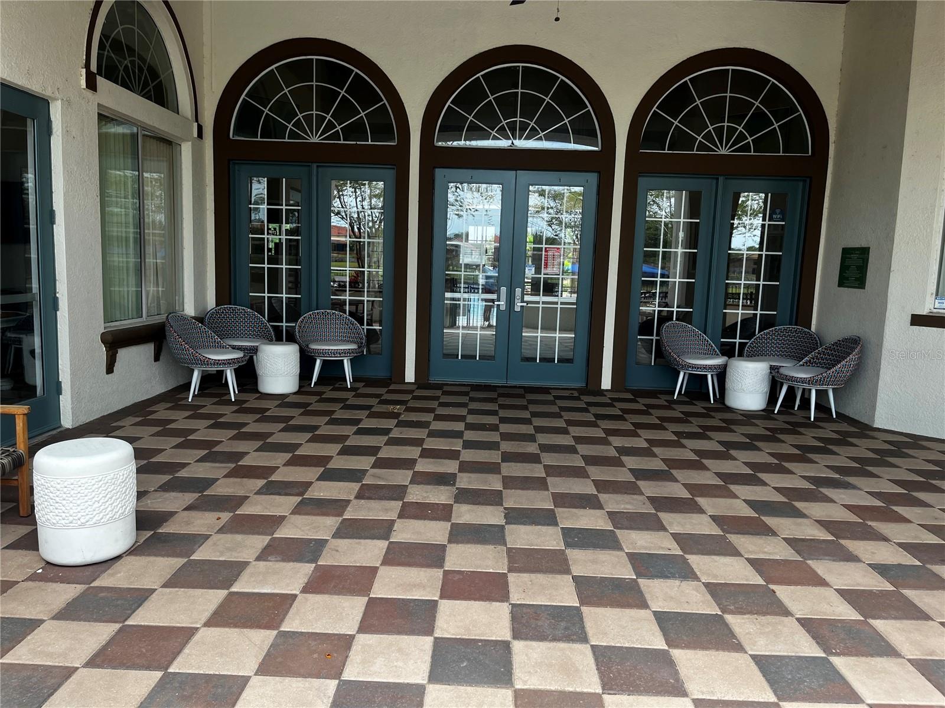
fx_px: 710
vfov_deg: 53.1
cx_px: 472
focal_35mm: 26
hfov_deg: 67.3
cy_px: 354
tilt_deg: -6.7
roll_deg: -2.8
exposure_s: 1/608
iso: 50
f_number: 1.6
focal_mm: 5.1
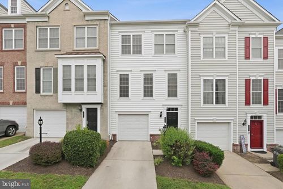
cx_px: 142
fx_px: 126
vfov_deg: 73.7
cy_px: 94
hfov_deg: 96.8
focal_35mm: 16
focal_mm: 16
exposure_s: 1/2000
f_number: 8
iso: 1000
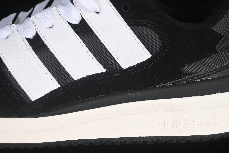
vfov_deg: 18.2
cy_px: 76
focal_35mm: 75
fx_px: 477
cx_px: 114
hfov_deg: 27.0
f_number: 6.3
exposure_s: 1/50
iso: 160
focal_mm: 50
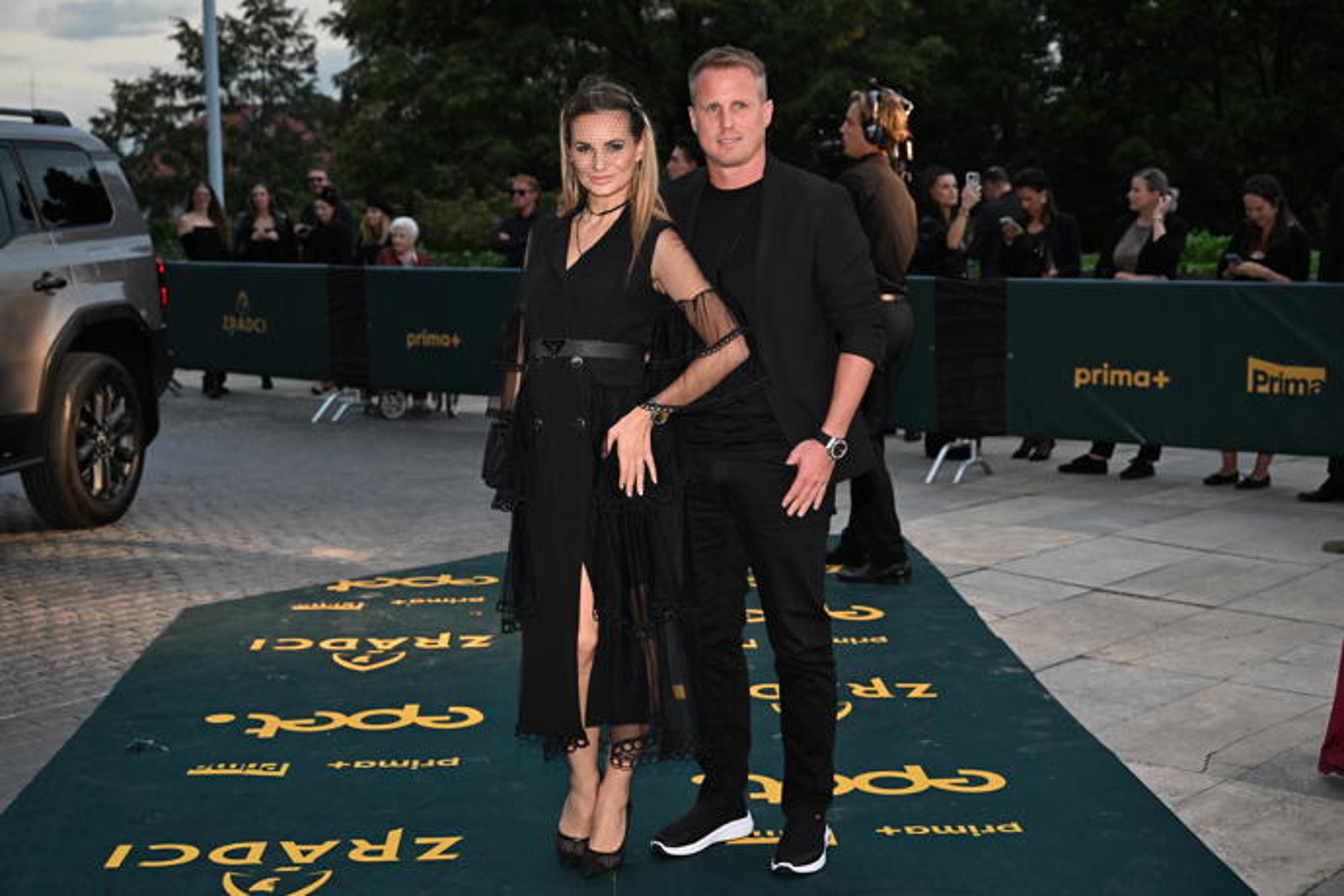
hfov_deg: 40.3
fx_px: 1829
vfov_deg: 27.5
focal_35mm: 49
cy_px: 448
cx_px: 672
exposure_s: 1/400
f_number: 4.5
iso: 2000
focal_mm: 49
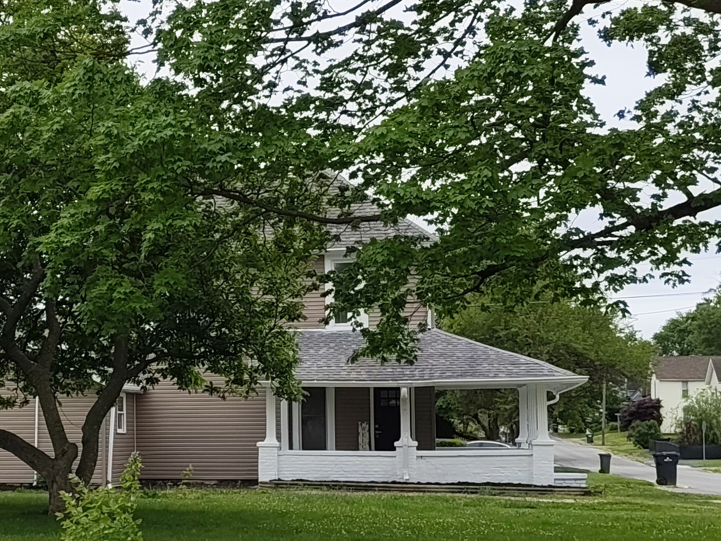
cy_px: 355
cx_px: 123
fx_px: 1500
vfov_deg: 20.4
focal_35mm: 72
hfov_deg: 26.4
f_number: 1.88
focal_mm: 5.56
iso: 50
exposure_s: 1/1672
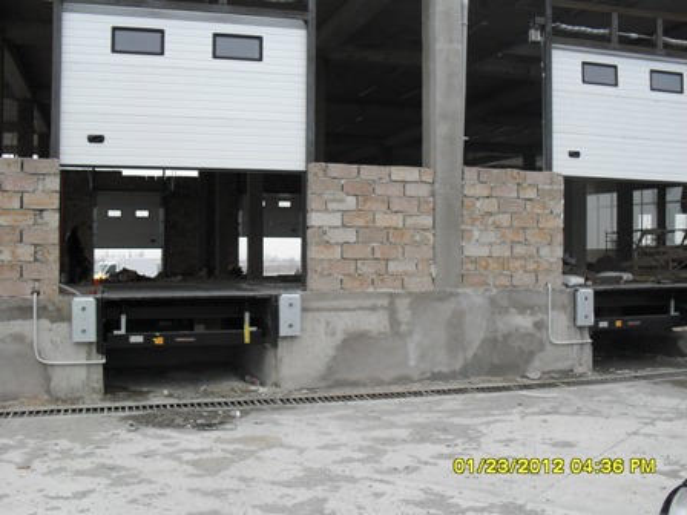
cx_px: 344
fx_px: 754
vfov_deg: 37.7
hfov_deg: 49.0
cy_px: 258
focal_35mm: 38
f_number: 2.8
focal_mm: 6.3
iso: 80
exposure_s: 1/125
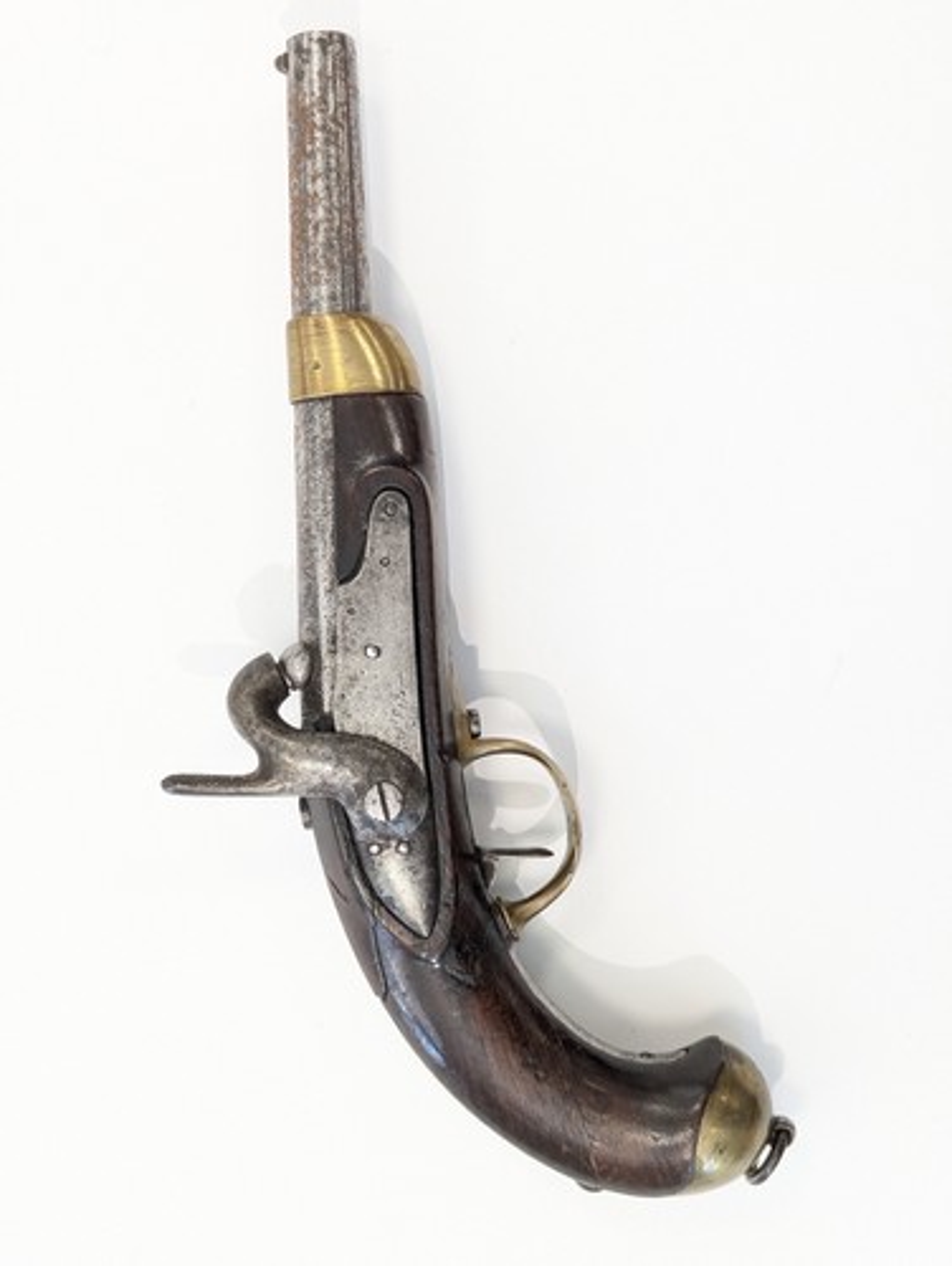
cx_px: 476
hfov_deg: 30.3
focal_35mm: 48
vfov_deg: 39.6
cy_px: 633
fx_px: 1757
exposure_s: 1/99.9
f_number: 1.85
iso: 233
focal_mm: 6.81
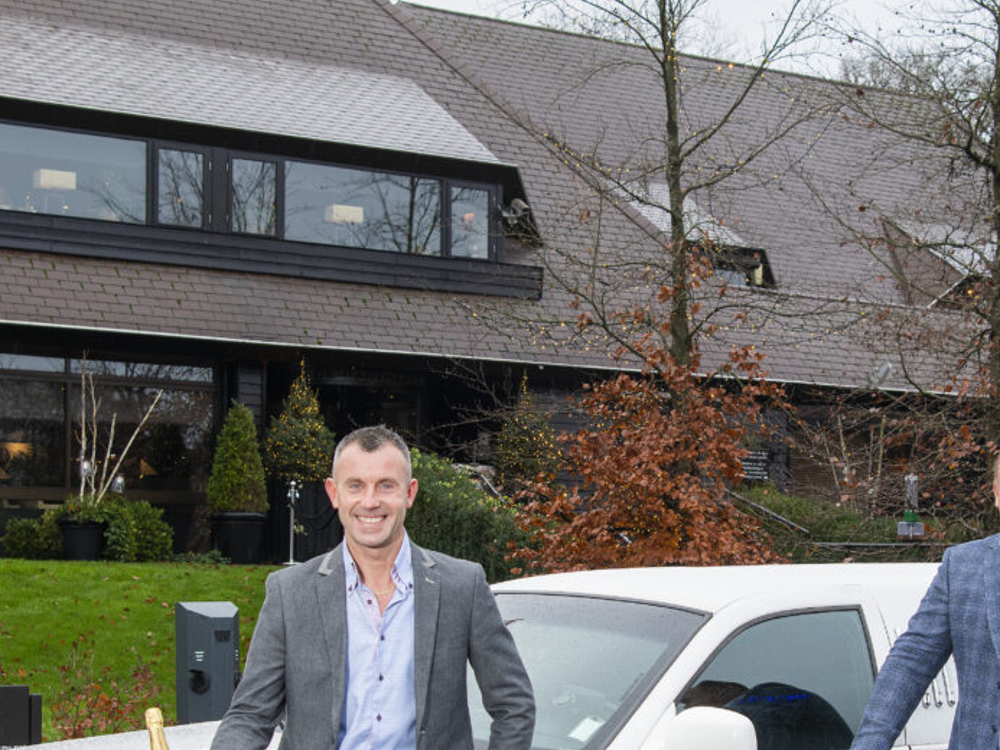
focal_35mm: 86
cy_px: 529
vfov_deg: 17.1
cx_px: 671
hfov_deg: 22.7
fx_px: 2485
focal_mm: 31
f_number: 5
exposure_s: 1/100
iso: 200
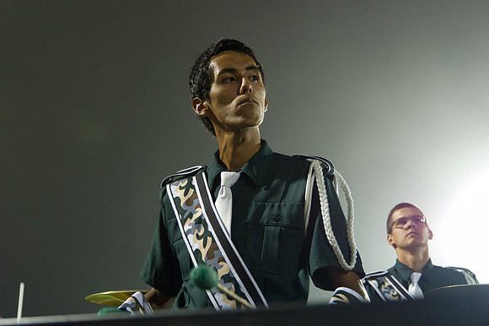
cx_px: 244
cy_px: 163
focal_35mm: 62
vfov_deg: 21.9
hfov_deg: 32.4
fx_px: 842
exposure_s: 1/100
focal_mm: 62
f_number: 5
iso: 12800
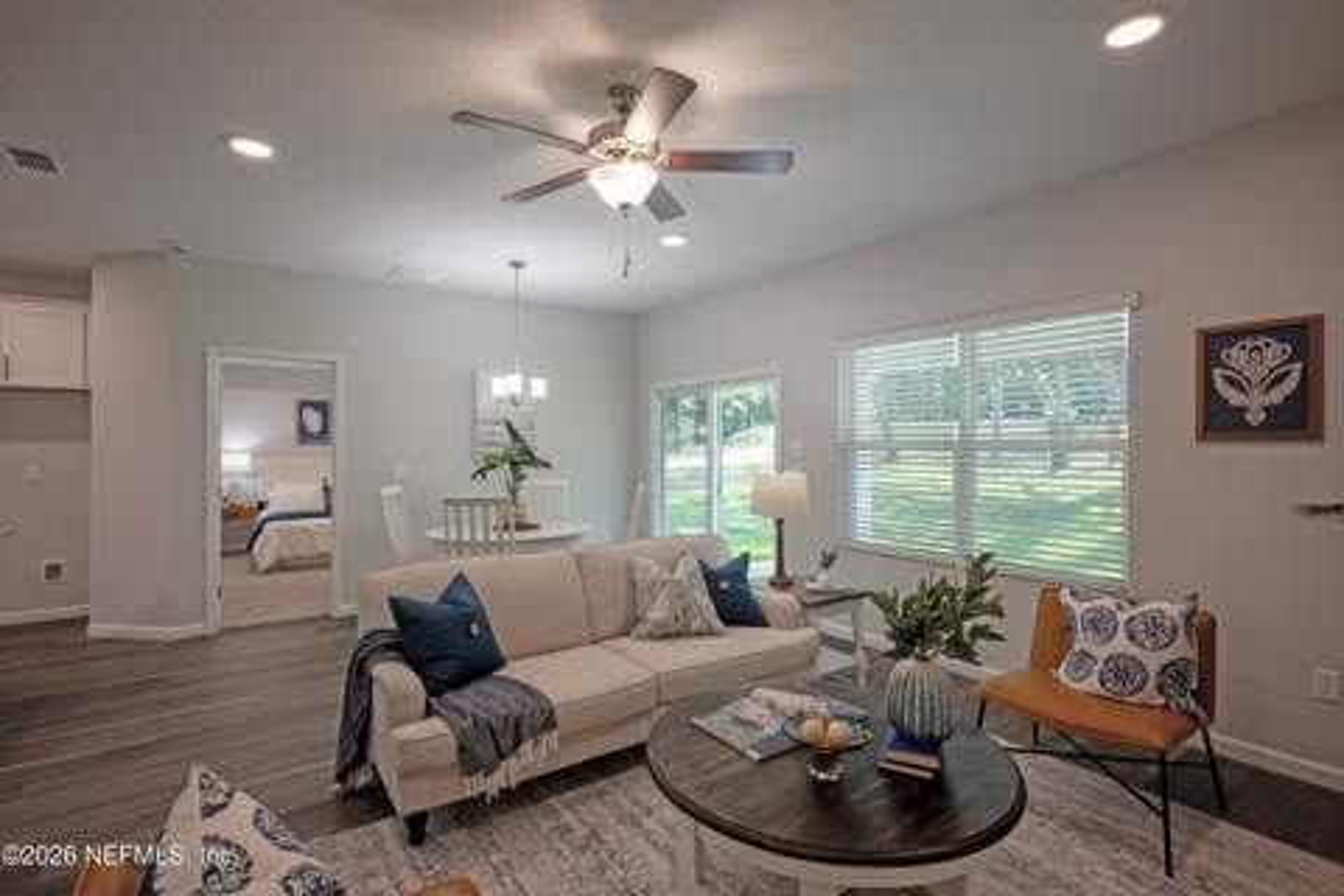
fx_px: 635
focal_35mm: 17
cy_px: 448
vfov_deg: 70.4
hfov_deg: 93.3
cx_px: 672
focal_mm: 17
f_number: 8
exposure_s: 1/125
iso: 125
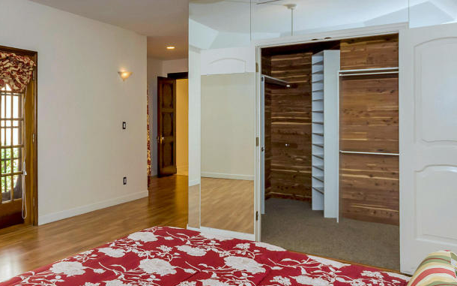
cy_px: 114
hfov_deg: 61.0
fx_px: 361
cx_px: 114
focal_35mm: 29
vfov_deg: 42.9
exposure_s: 1/60
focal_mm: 10
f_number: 8
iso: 500
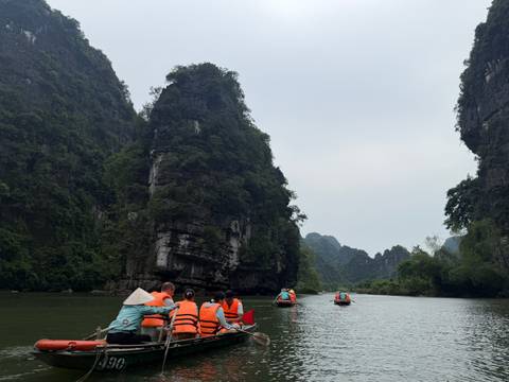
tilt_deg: +16.7
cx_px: 254
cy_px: 191
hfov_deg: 71.6
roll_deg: -1.0
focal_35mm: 24
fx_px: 353
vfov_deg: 56.8
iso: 80
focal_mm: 6.76
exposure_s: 1/6711
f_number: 1.78
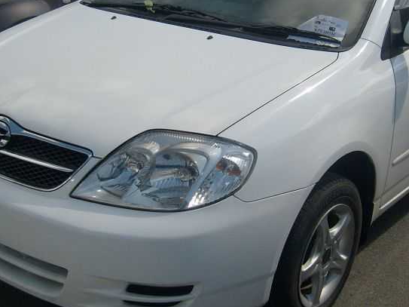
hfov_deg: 33.2
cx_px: 230
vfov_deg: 25.1
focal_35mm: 58
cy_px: 107
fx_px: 685
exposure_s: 1/350
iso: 80
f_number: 7.1
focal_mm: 5.8
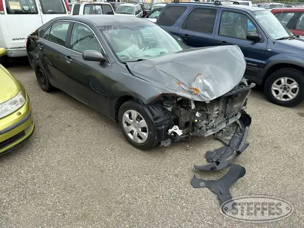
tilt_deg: -19.4
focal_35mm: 24
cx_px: 152
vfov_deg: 56.8
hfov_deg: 71.6
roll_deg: -0.1
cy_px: 114
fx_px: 211
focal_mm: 6.86
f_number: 1.78
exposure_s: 1/1916
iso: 80
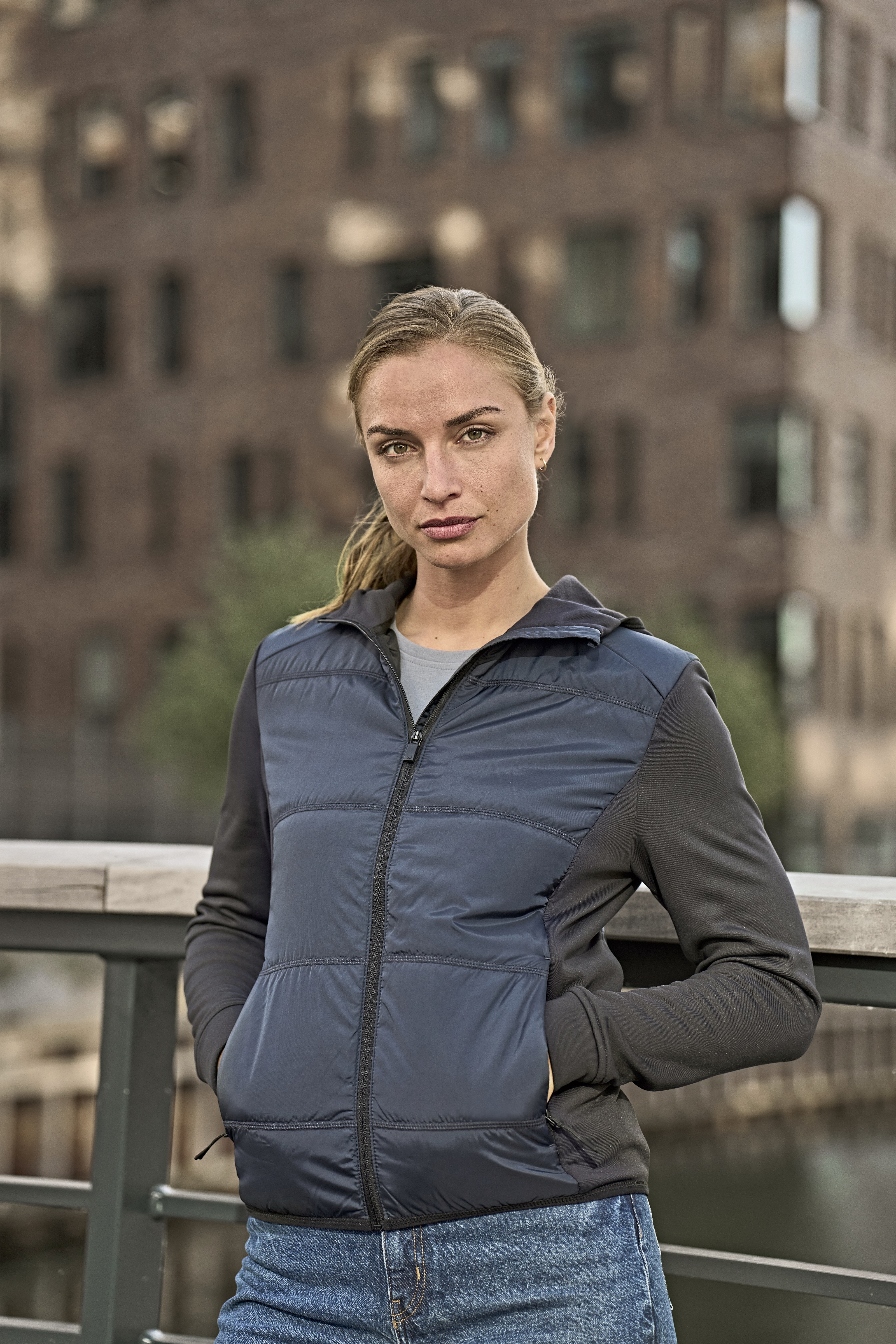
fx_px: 3397
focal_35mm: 91
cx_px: 448
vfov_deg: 22.4
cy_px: 672
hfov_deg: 15.0
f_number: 2.8
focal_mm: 91
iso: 800
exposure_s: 1/2000
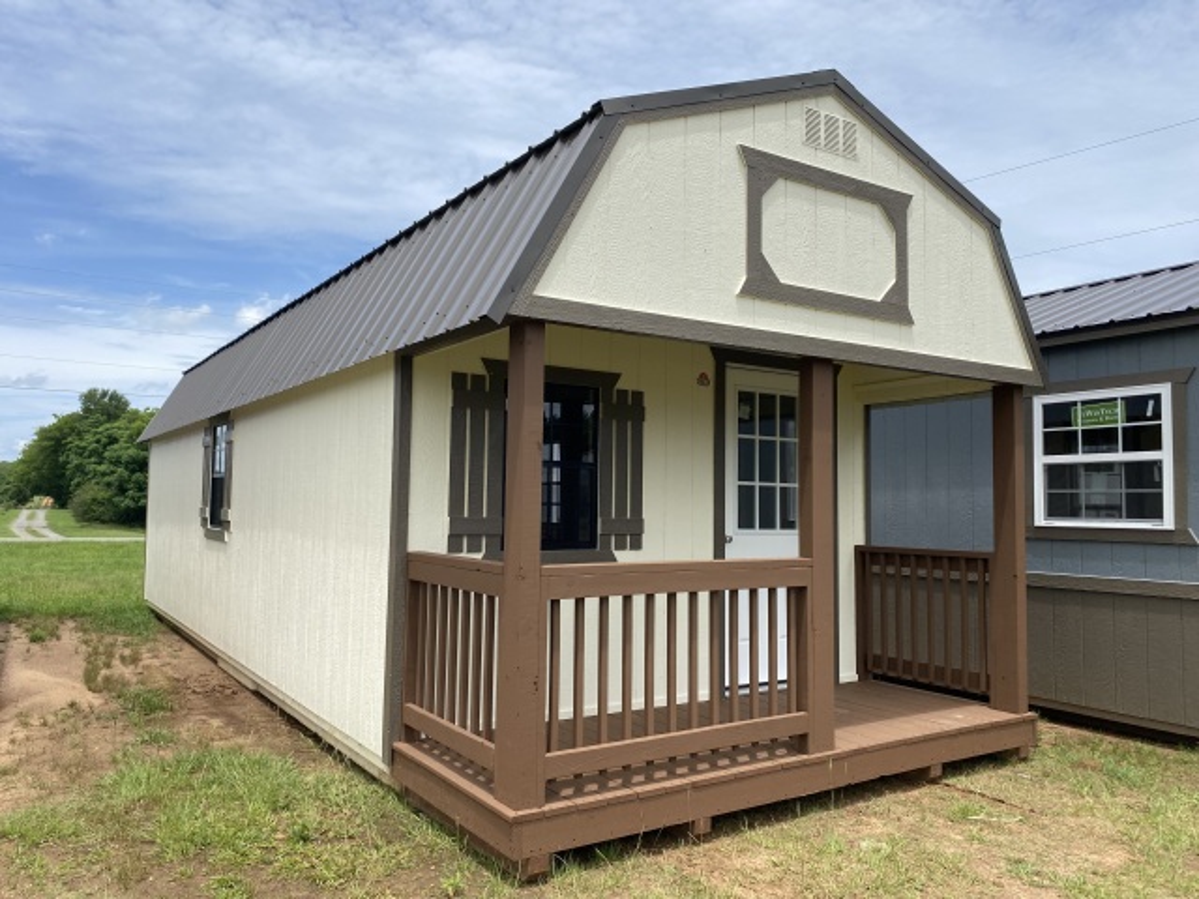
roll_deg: -0.3
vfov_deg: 53.1
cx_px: 600
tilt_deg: +2.9
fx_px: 901
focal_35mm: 26
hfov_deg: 67.3
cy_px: 450
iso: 32
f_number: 1.8
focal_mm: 4.25
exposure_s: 1/3125
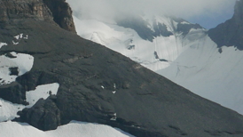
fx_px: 915
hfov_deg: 14.8
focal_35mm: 142
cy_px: -47
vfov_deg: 8.4
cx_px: -15
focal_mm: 13.9
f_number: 5.6
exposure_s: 1/2500
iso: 200
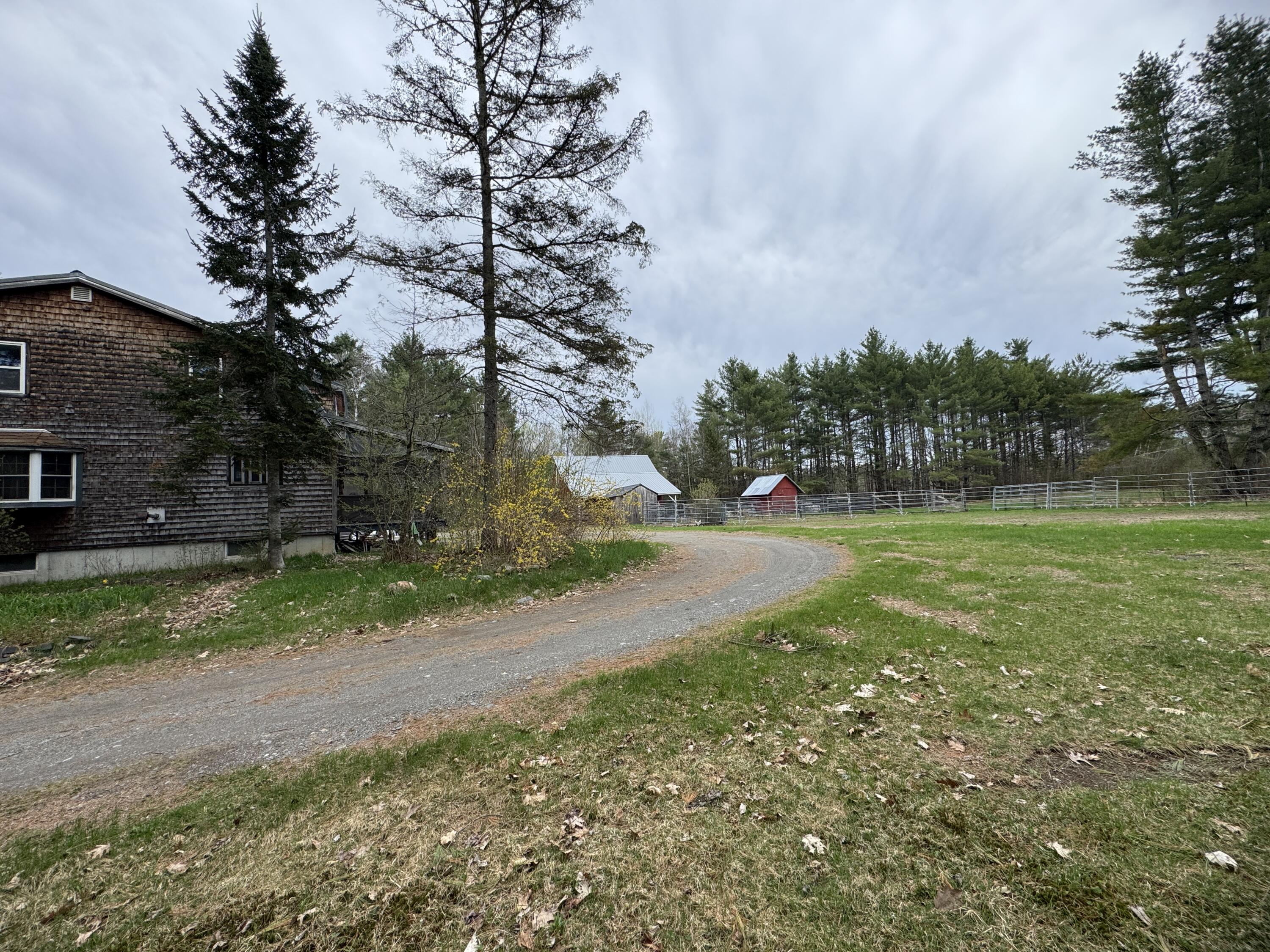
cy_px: 476
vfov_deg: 85.7
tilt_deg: +3.8
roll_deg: +2.2
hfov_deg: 102.1
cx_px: 635
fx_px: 514
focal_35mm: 14
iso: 40
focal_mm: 2.22
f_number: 2.2
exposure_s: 1/980
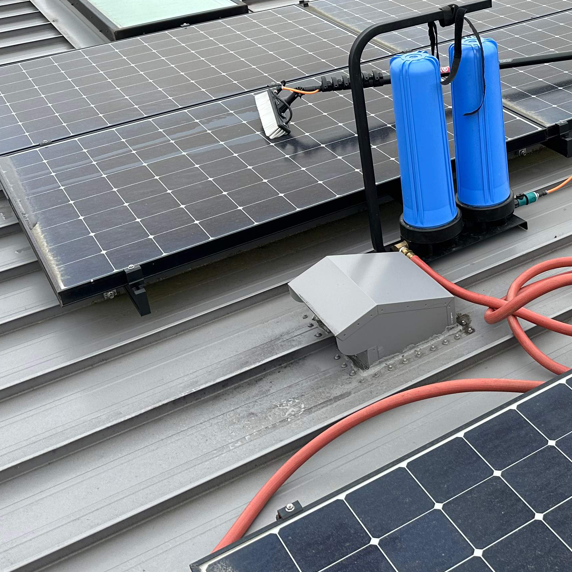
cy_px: 117
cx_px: 506
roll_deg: -1.8
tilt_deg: -20.1
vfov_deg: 33.1
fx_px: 935
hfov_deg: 32.5
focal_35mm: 50
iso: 80
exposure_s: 1/989
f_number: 1.78
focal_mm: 6.86
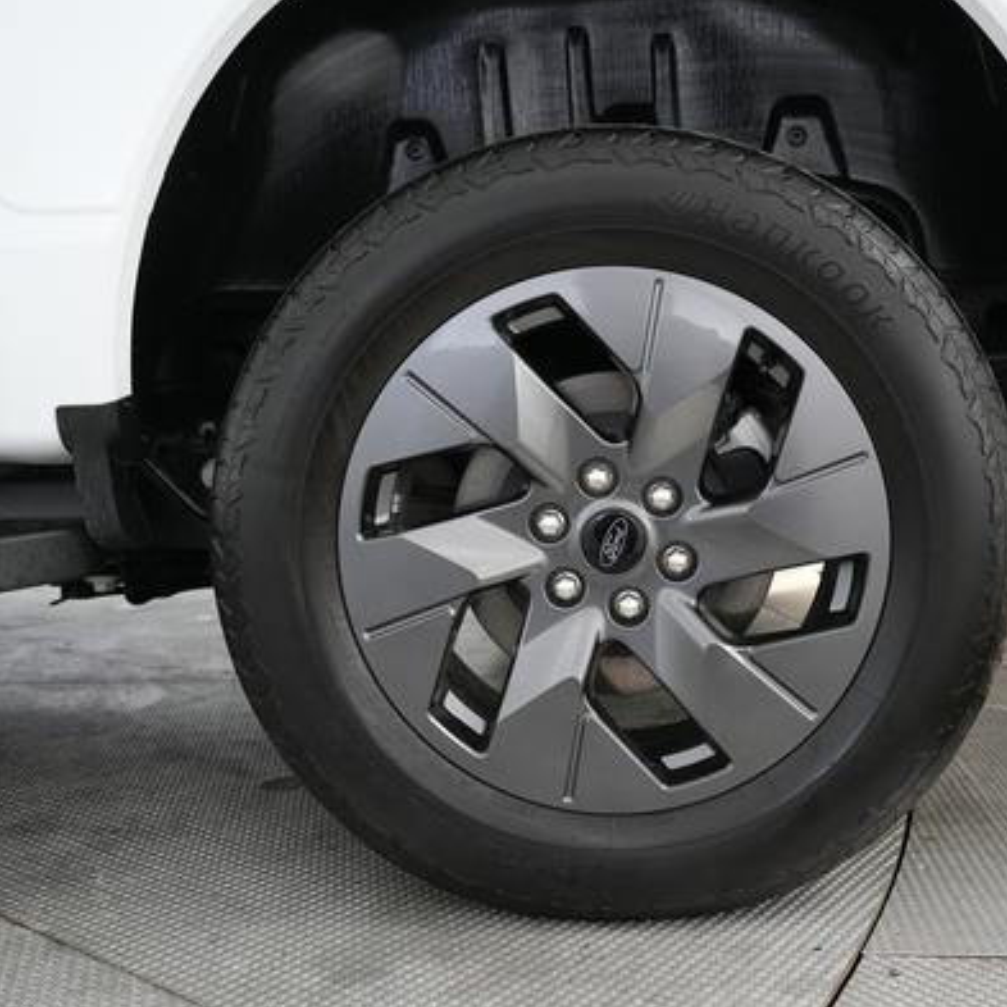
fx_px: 1185
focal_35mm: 36
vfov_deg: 46.0
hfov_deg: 45.8
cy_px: 533
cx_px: 612
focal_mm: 26
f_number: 2.8
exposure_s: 1/160
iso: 5000
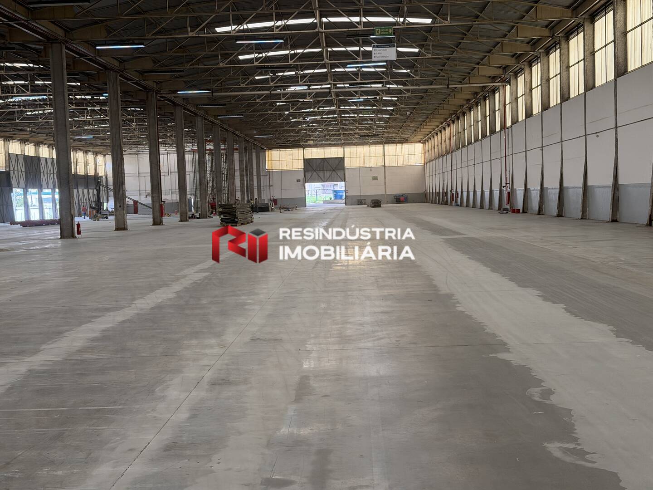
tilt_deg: -4.4
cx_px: 326
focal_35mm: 48
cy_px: 245
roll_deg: +3.1
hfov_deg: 39.7
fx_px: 905
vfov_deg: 30.3
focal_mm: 6.76
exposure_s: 1/120
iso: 160
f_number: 1.78
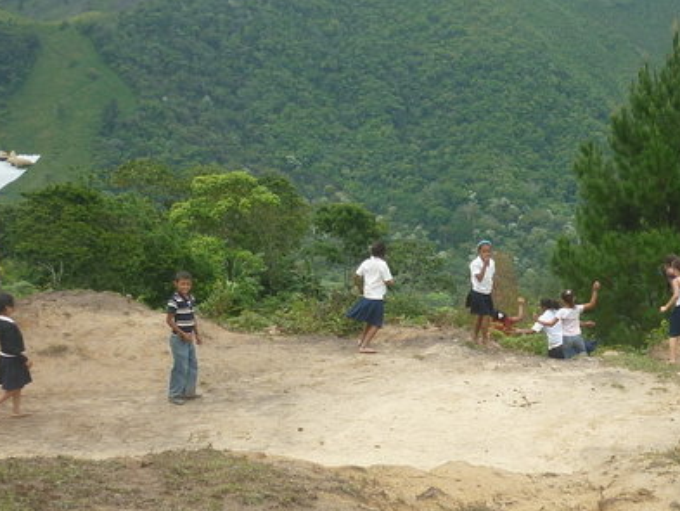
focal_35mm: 83
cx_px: 505
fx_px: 1631
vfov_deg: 17.7
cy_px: 345
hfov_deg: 23.3
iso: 100
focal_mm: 5.9
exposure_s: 1/1000
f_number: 2.9
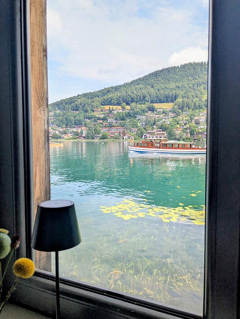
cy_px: 160
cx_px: 120
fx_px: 250
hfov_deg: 51.4
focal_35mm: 27
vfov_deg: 65.3
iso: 68
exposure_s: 1/2128
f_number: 1.73
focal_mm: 4.38
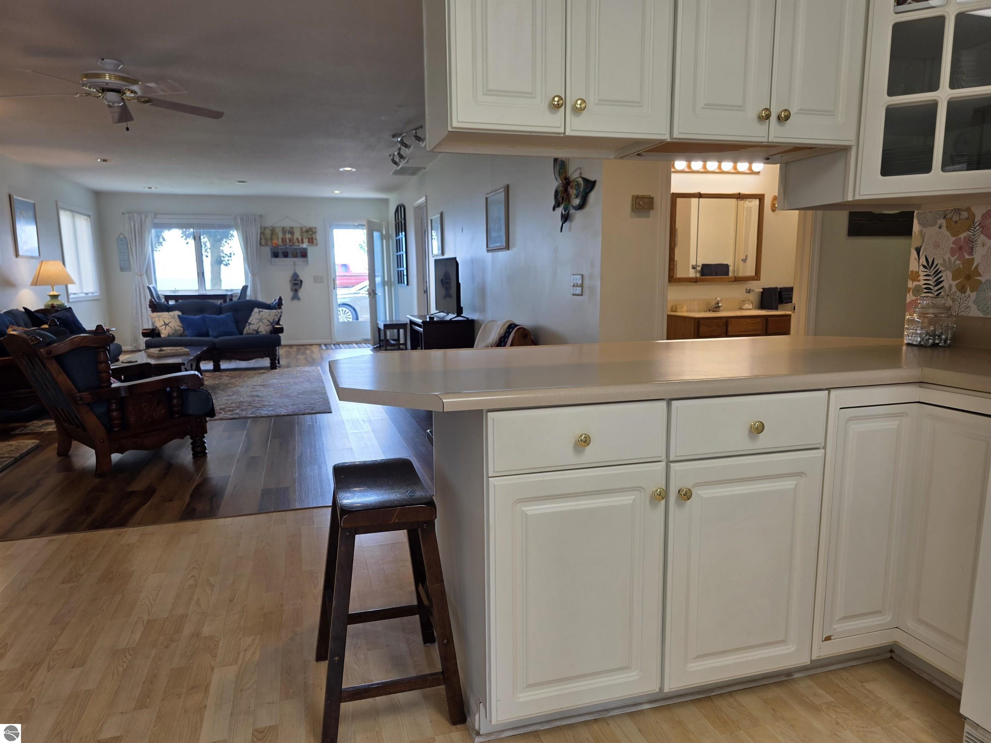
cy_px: 372
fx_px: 658
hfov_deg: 73.9
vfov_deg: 58.9
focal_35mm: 23
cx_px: 496
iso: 50
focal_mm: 6.3
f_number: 1.7
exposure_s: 1/120
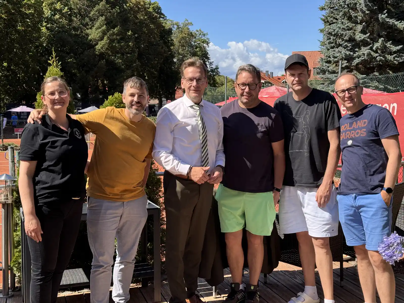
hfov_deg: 39.7
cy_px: 152
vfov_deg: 30.3
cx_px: 202
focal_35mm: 48
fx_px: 560
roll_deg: +0.6
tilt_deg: -5.7
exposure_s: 1/2415
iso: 64
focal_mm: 6.76
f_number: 1.78
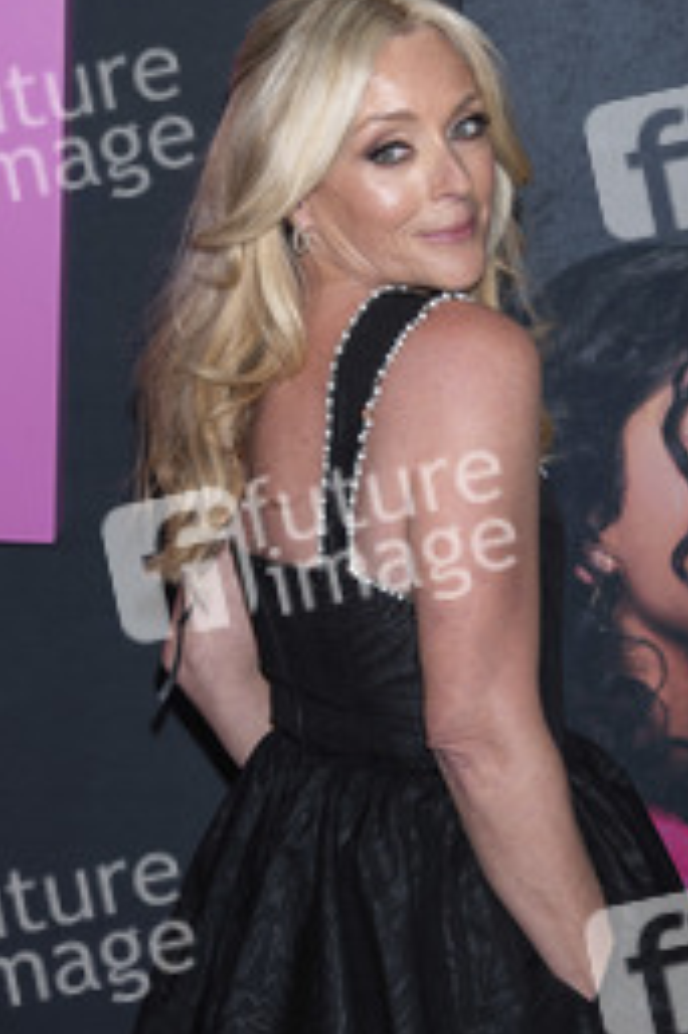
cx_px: 426
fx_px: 2325
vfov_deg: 24.8
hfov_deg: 16.8
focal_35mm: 81
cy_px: 748
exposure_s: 1/200
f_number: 6.3
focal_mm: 52
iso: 400
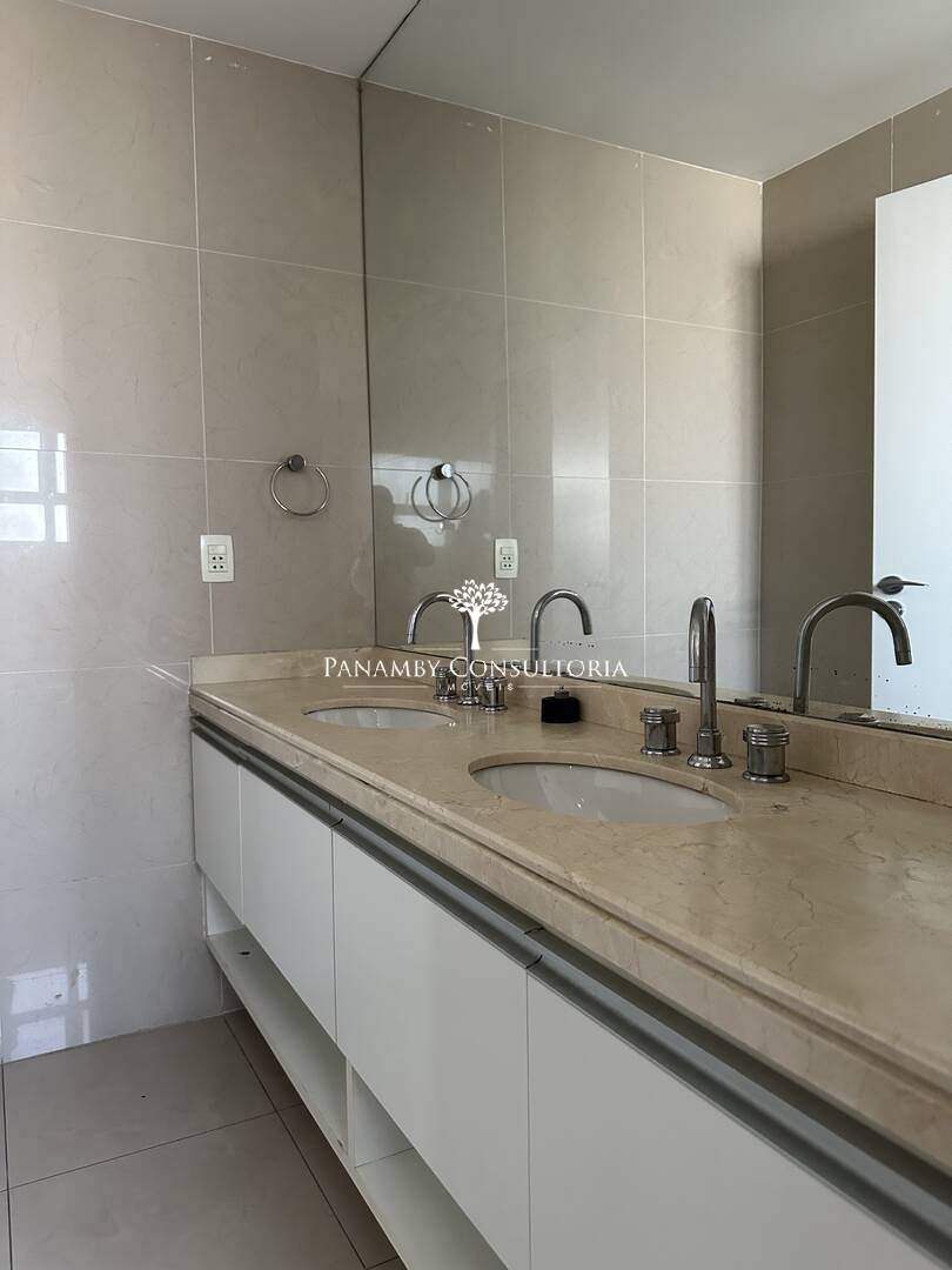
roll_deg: -0.2
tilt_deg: -3.3
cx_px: 476
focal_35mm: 24
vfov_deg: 71.6
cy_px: 635
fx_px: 880
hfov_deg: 56.8
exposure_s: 1/60
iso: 500
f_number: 1.78
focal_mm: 6.86
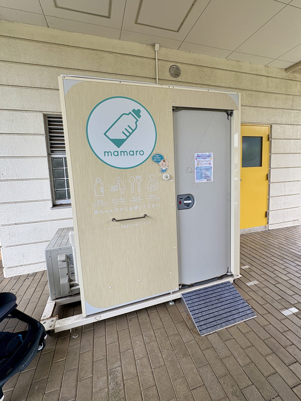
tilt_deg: -5.2
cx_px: 150
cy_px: 200
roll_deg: +1.8
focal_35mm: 14
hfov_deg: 85.7
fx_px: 162
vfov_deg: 102.1
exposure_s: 1/274
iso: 40
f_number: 2.2
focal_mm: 2.22
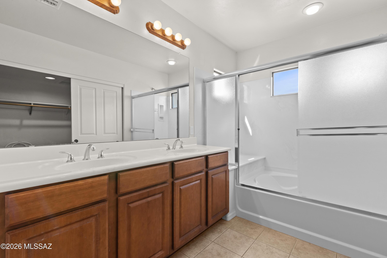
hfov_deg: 96.8
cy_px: 129
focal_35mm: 16
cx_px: 194
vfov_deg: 73.7
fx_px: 172
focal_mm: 16
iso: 800
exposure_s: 1/2.5
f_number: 22
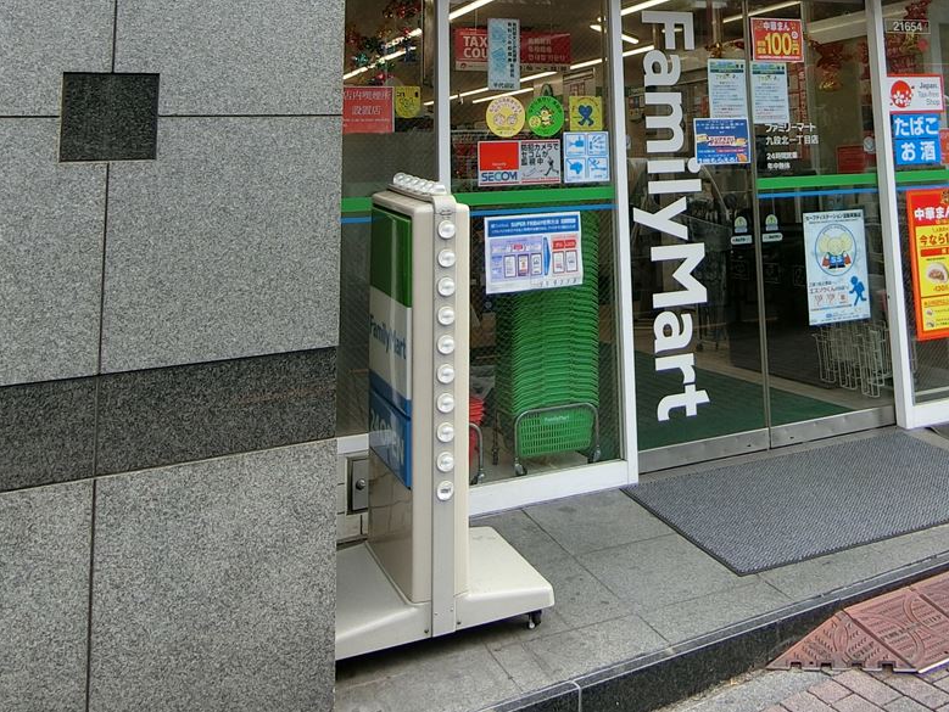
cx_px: 658
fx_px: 1070
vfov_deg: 33.5
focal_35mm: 39
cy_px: -11
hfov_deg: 46.8
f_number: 2.7
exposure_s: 1/250
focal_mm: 4.06
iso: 80
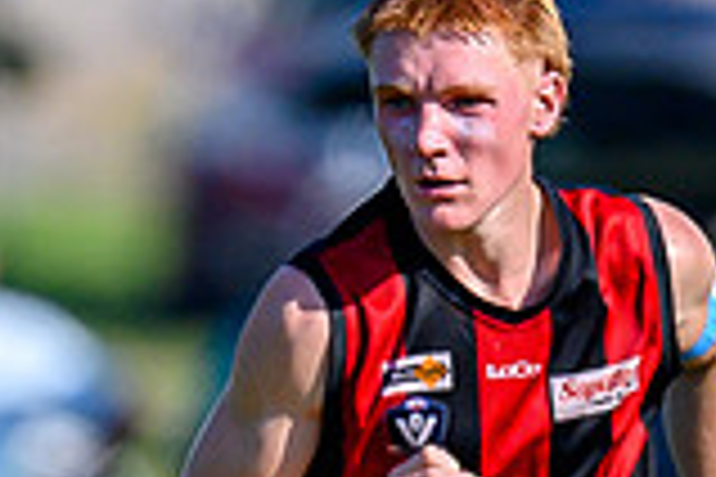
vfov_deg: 0.3
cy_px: 938
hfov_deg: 0.5
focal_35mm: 4224
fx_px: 84004
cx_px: -50
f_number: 4
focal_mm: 500
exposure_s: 1/2500
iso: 280
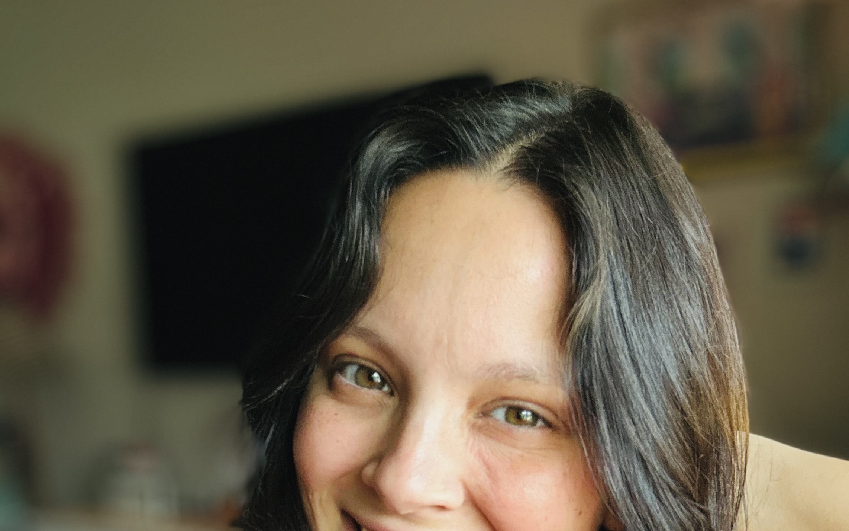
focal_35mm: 43
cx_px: 427
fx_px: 995
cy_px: 487
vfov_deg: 28.6
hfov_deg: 46.2
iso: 125
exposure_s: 1/60
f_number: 1.9
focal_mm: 2.69
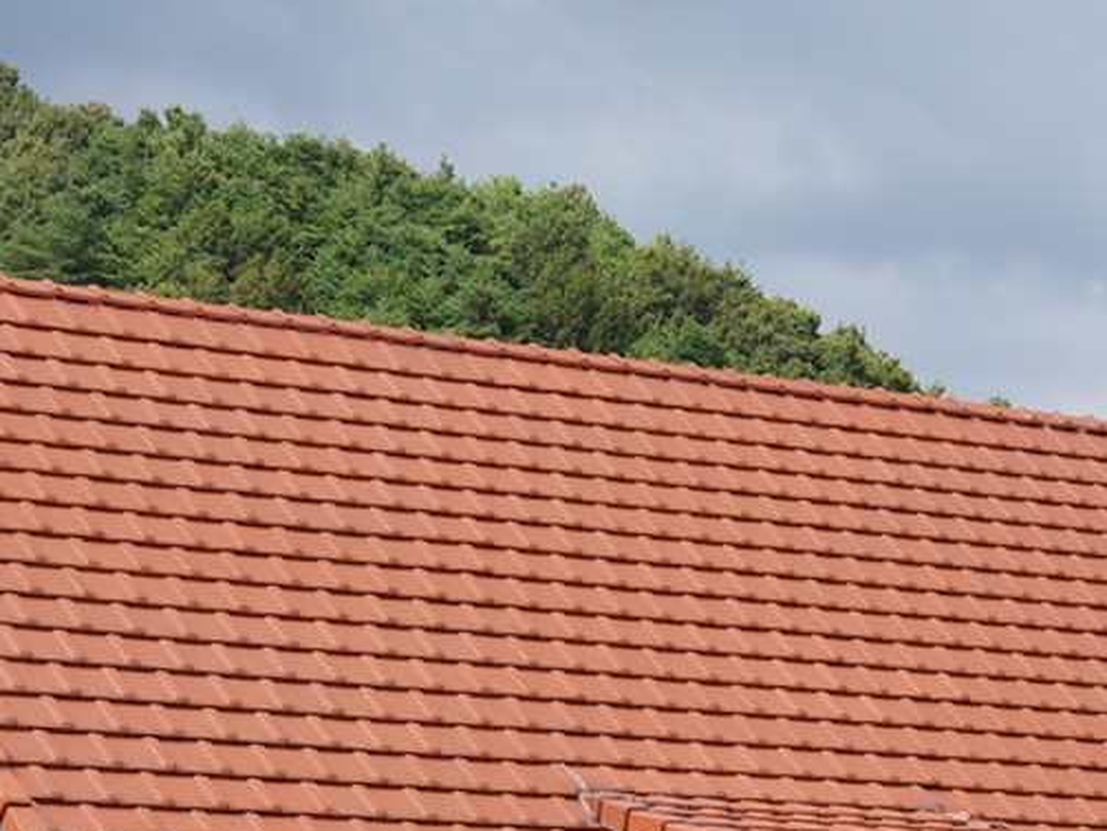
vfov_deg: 10.6
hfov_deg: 14.7
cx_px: 459
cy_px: 1292
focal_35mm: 134
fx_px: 4287
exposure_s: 1/100
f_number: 13
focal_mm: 35
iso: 200
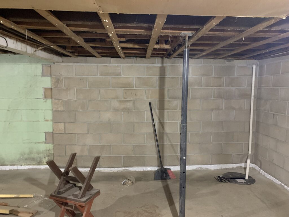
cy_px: 108
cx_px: 144
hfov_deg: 67.3
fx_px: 217
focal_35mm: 26
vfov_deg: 53.1
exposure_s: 1/30
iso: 640
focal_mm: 4.25
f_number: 1.8
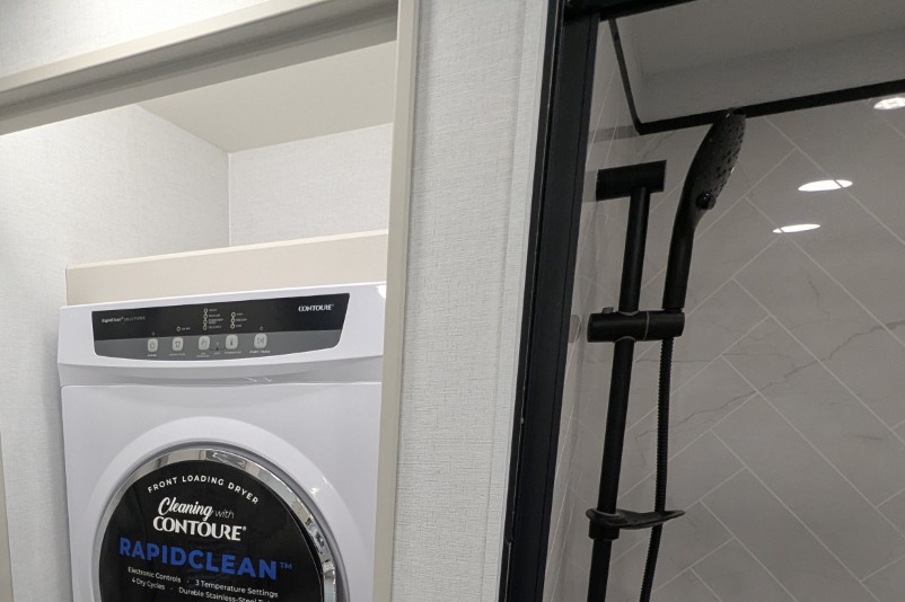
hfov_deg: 60.8
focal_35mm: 29
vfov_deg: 39.9
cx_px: 245
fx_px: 729
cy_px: 591
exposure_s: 1/158
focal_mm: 2.35
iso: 181
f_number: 2.2
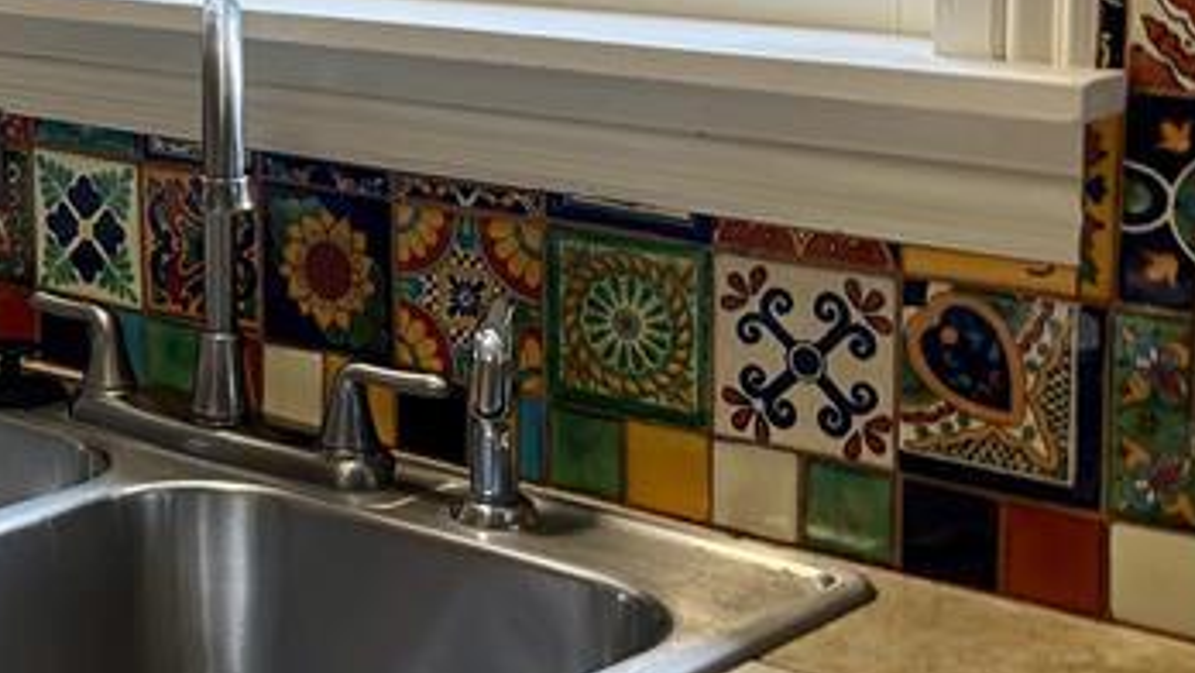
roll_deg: +0.8
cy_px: 41
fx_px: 2441
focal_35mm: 77
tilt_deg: -7.4
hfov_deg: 25.7
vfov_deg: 15.5
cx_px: -86
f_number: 1.78
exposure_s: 1/120
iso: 80
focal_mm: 6.86
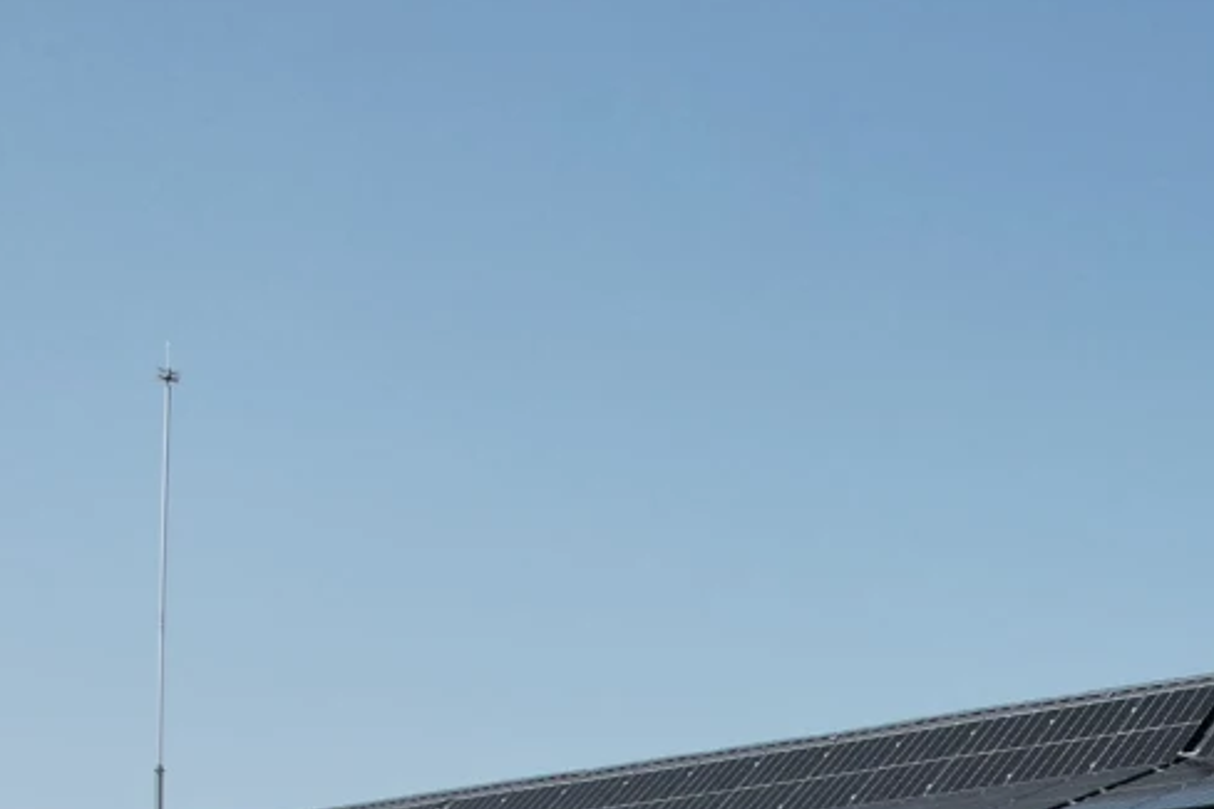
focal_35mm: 72
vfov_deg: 16.8
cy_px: 1297
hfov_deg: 27.0
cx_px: 1107
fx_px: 2428
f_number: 2.8
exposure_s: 1/2000
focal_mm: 8.38
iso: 100
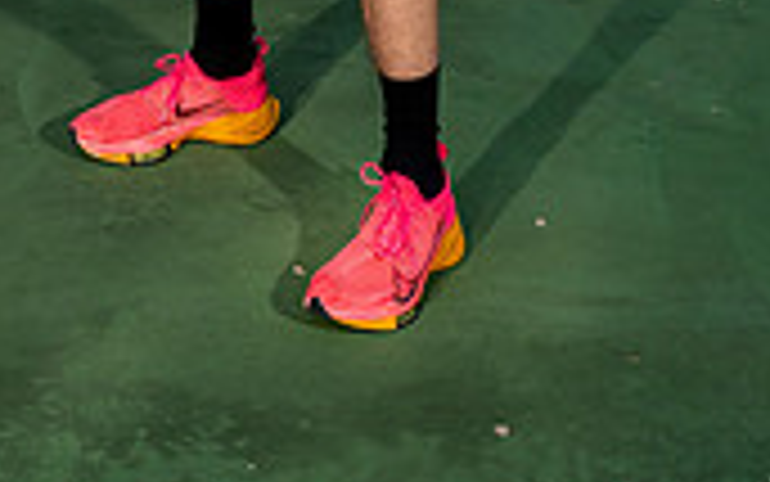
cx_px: 162
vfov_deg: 11.5
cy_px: -491
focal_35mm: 102
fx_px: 2141
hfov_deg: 20.2
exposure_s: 1/1250
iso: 100
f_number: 4
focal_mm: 38
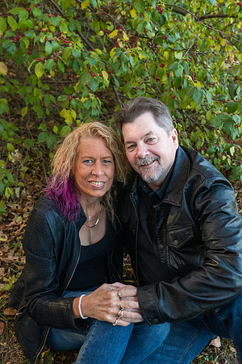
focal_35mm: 42
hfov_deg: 31.9
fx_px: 423
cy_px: 182
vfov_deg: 46.4
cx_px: 121
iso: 2000
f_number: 4.5
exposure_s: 1/800
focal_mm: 42
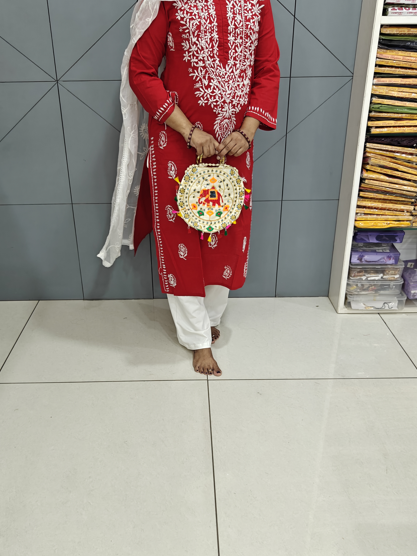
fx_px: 514
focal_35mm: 32
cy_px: 305
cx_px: 181
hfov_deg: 44.1
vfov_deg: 56.7
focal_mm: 5.59
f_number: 1.8
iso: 320
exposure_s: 1/50
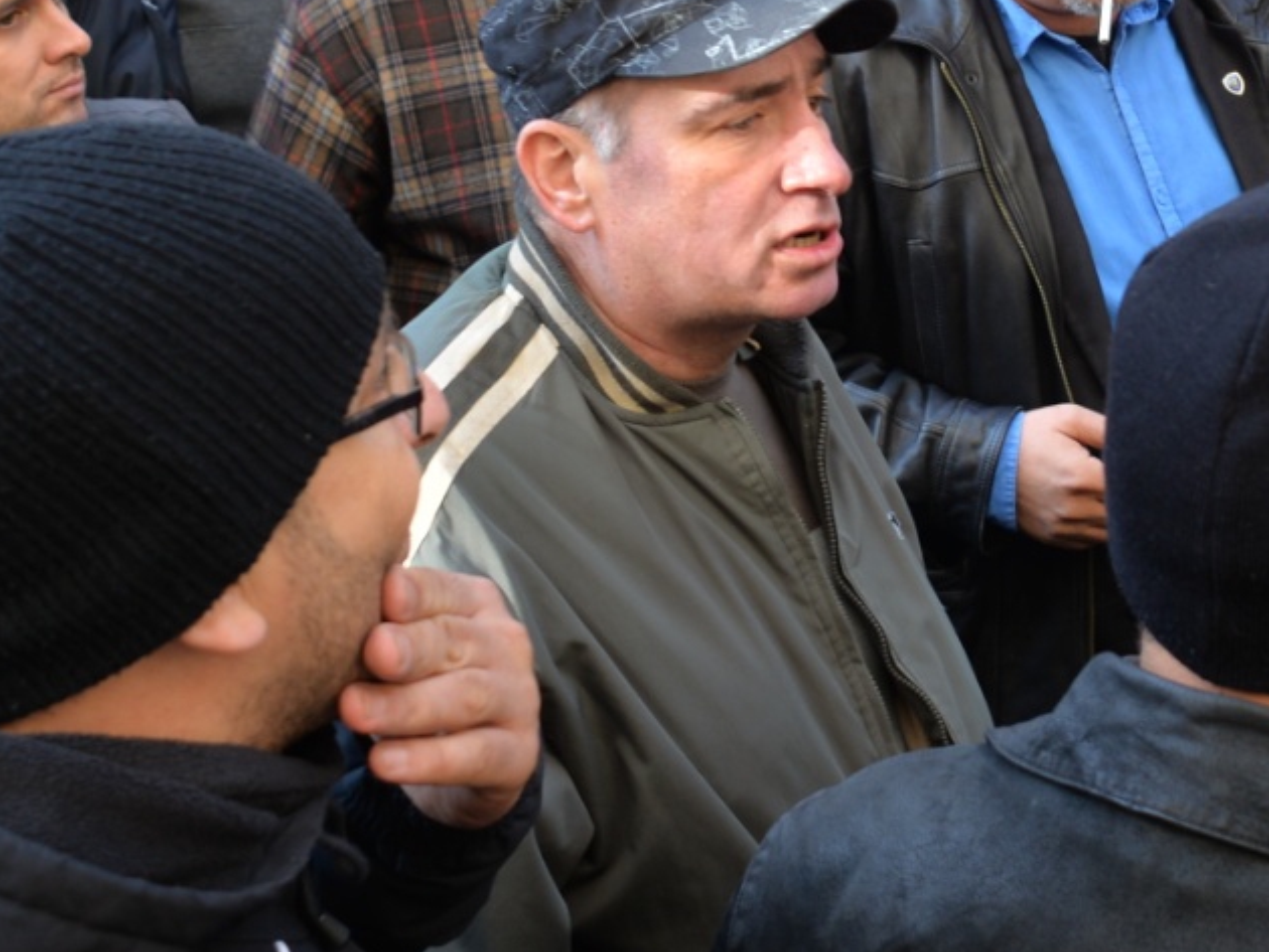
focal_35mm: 75
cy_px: -82
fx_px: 2750
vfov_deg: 18.9
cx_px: 1237
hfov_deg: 24.9
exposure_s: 1/160
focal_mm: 24
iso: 320
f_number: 4.5
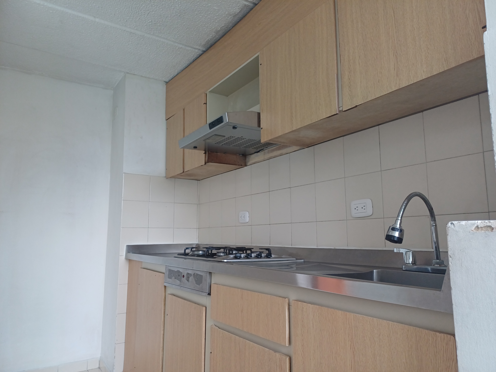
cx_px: 248
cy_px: 186
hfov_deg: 69.4
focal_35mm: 25
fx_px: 358
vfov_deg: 54.9
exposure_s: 1/50
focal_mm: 4.65
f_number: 1.8
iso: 80
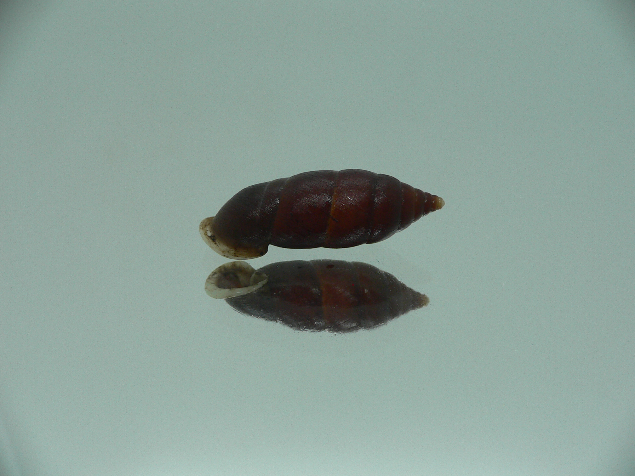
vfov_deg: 40.7
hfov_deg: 52.6
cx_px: 318
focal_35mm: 35
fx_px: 642
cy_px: 238
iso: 80
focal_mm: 4.6
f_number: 2.8
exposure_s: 1/60
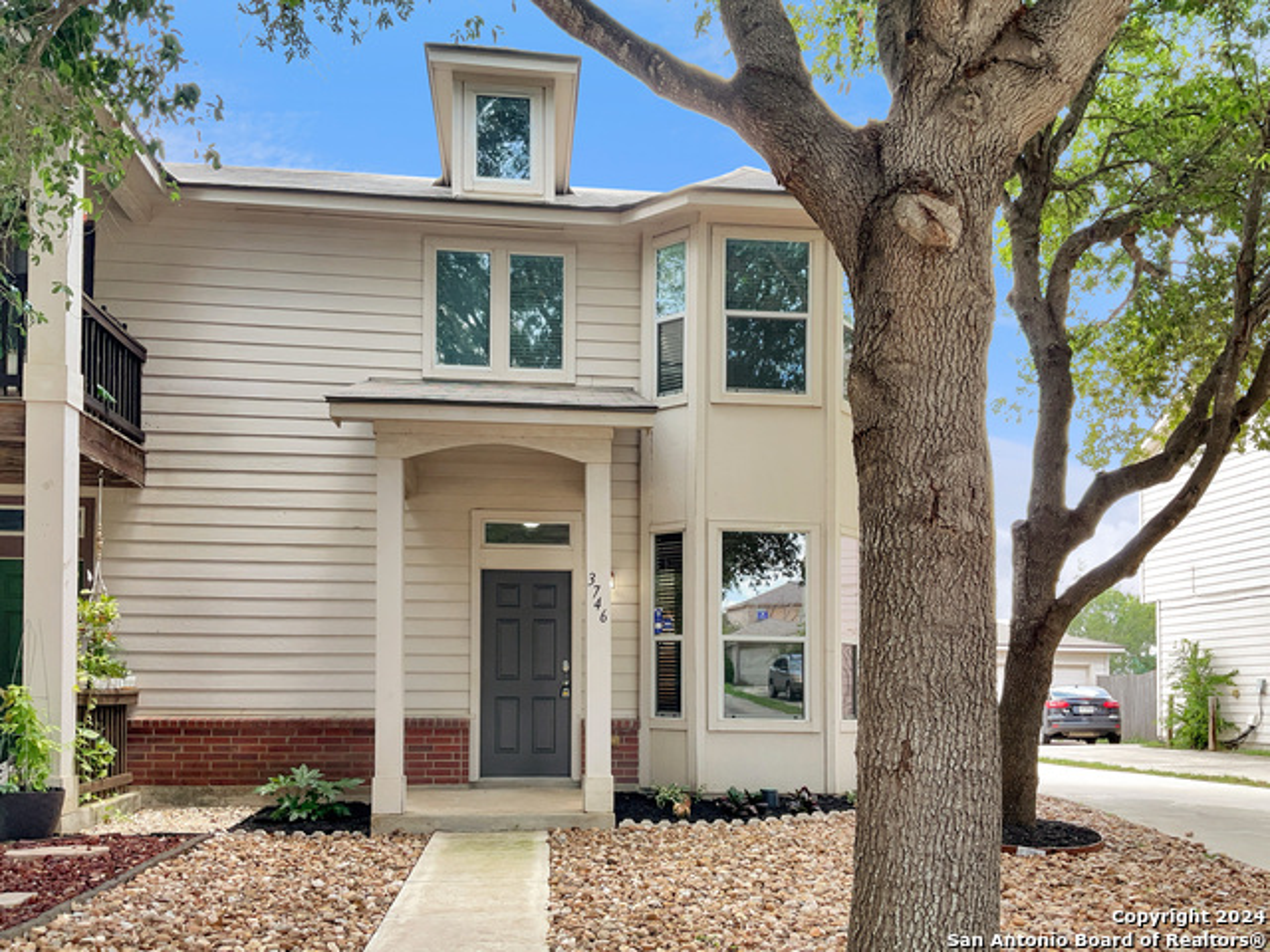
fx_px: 1064
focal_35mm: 29
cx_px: 635
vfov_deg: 48.2
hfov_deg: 61.7
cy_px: 476
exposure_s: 1/128
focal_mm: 3
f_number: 1.8
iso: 16
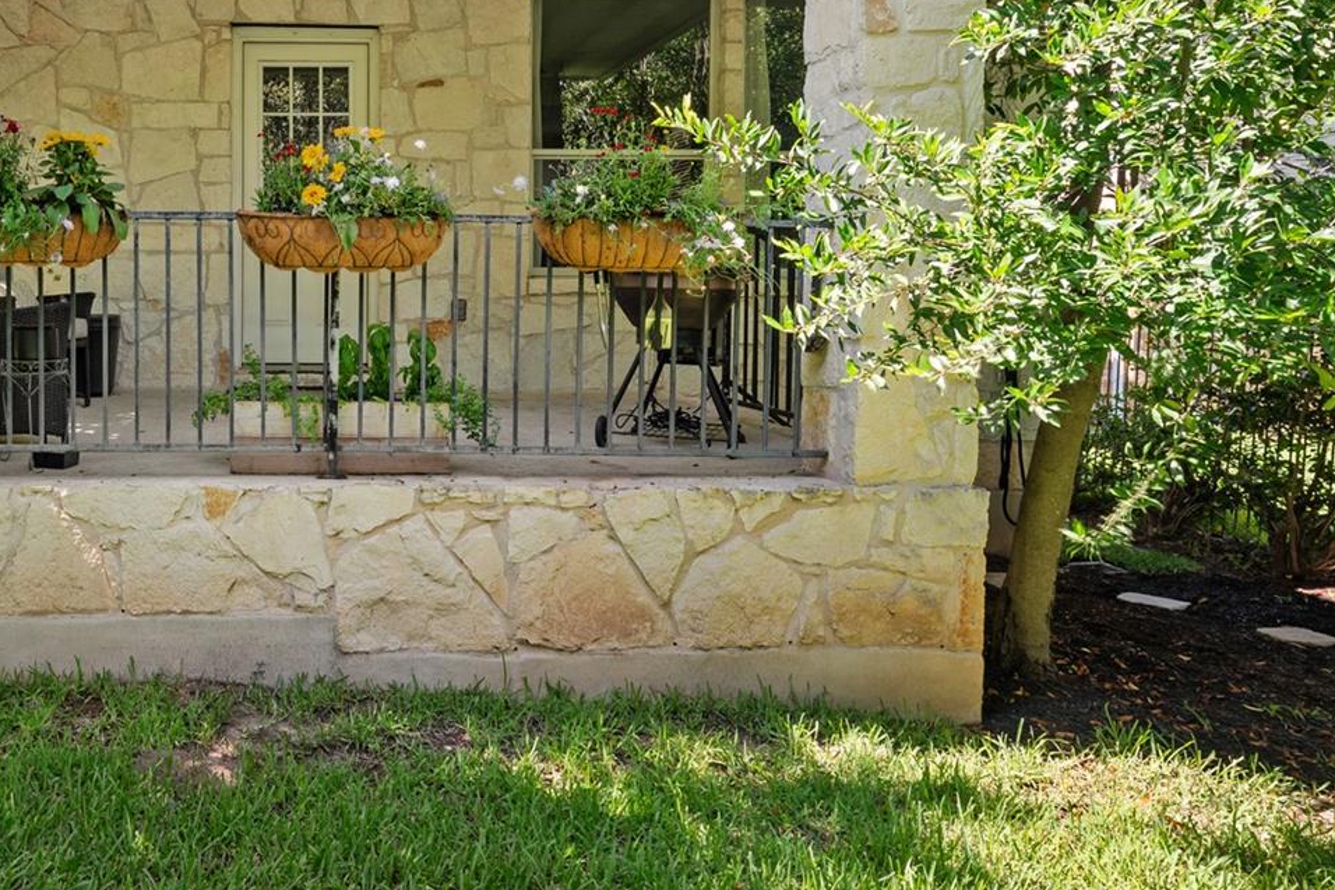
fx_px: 1112
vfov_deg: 42.9
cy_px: 287
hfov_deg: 58.2
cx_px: 310
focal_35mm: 30
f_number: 8
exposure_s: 1/13
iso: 250
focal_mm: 14
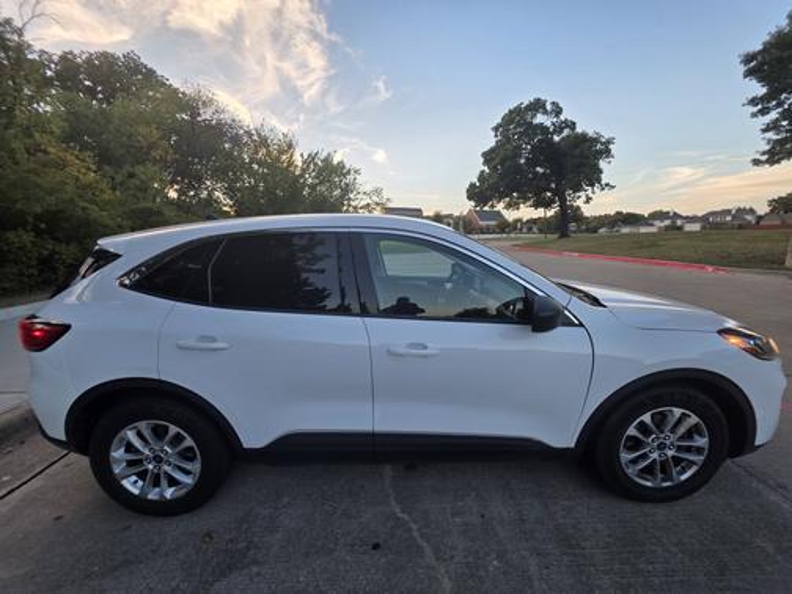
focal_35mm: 13
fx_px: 297
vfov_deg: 89.9
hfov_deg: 106.2
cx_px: 396
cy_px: 297
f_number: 1.9
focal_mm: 2.2
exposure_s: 1/120
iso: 40
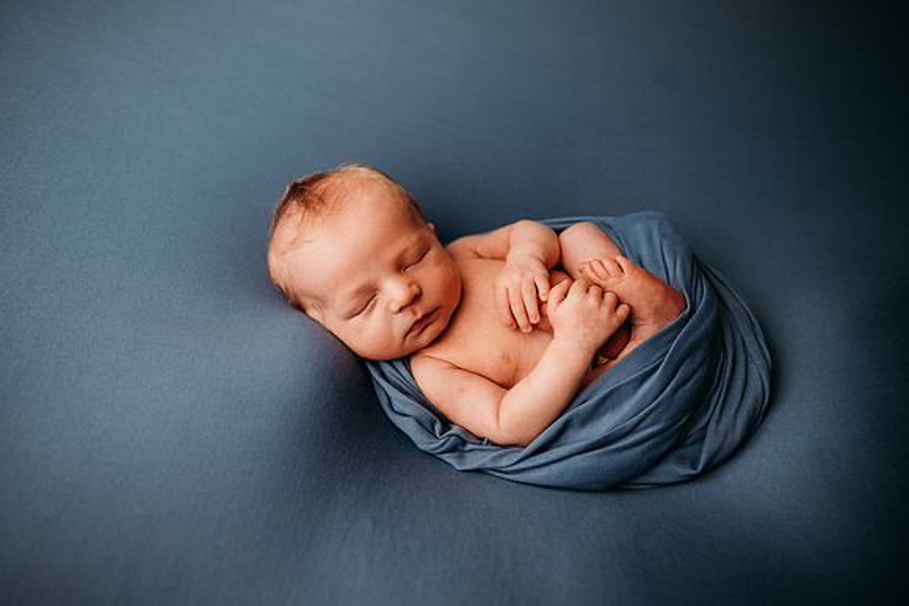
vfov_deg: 53.2
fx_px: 606
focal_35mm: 24
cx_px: 454
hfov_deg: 73.7
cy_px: 303
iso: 80
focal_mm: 24
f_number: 2.5
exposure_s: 1/160
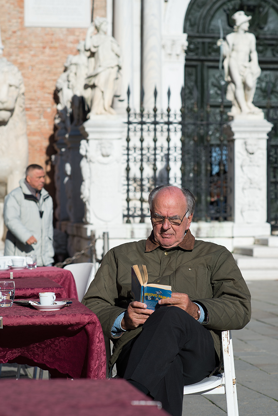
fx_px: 983
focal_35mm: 85
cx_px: 139
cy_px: 208
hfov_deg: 16.1
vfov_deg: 23.9
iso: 100
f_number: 5.6
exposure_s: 1/800
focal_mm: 85
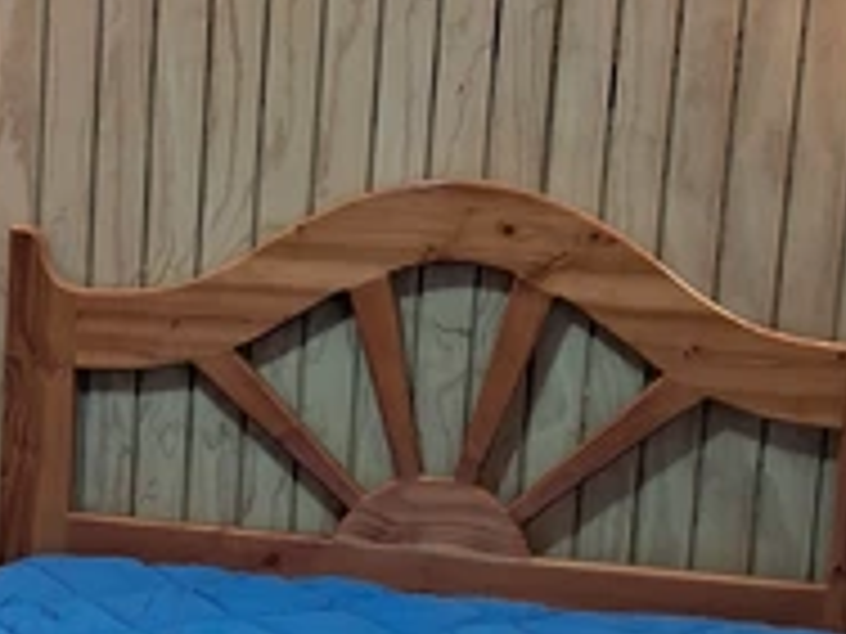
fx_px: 1491
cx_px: 238
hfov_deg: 31.3
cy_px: 409
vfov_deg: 23.9
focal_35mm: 61
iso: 500
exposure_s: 1/30
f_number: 1.8
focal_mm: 3.98
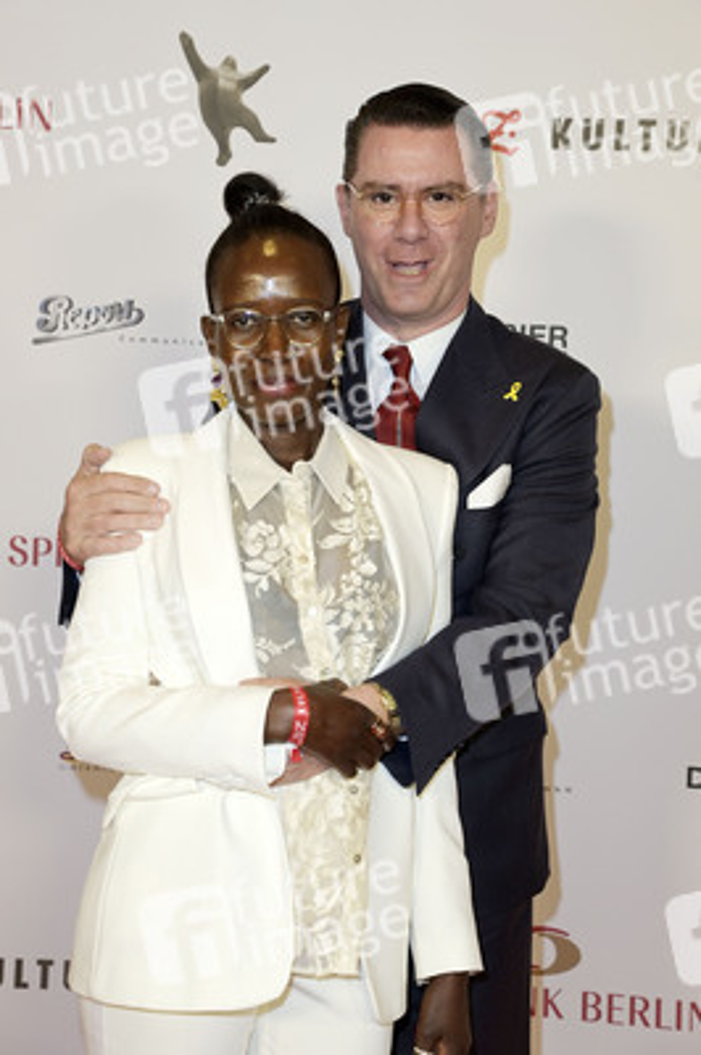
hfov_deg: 20.9
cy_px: 528
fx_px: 1902
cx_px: 350
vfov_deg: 31.0
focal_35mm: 65
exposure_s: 1/160
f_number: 5.6
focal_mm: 65
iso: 640
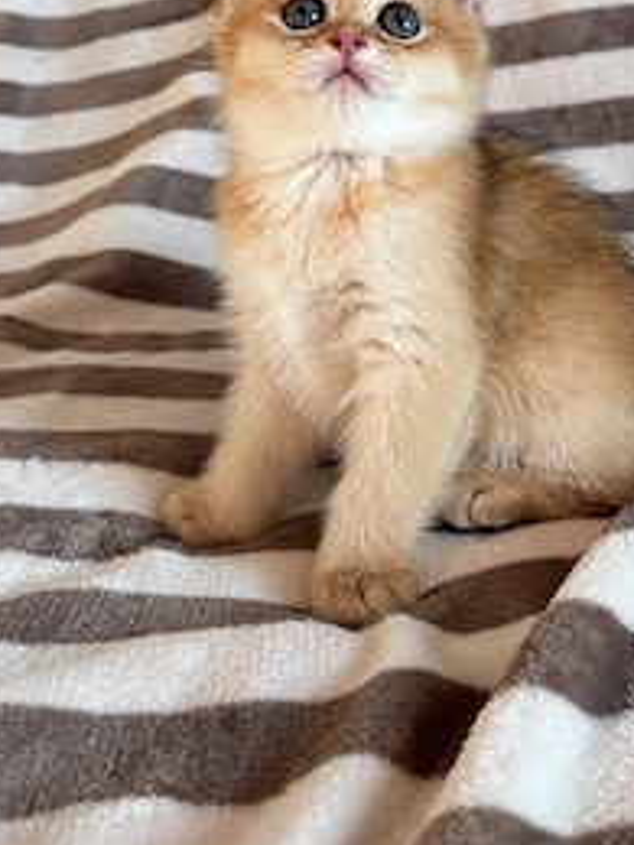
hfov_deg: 35.9
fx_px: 977
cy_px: 208
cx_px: 358
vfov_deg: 45.1
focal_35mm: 40
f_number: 1.6
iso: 64
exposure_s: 1/122
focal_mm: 5.96
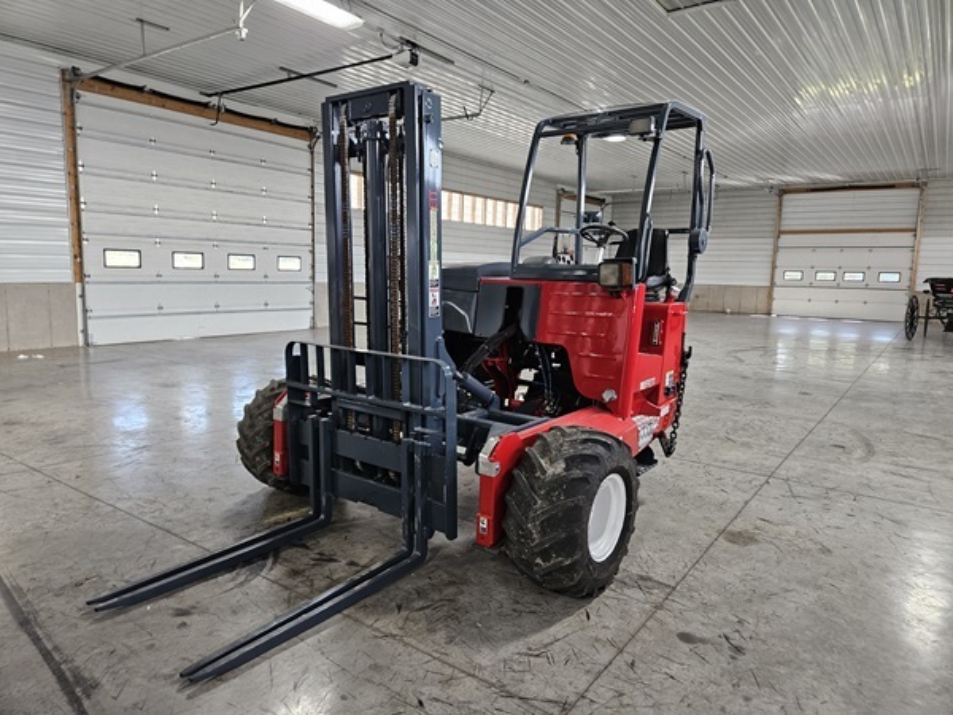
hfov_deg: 73.9
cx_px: 476
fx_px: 633
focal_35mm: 23
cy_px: 358
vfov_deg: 58.9
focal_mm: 5.4
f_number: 1.8
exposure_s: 1/120
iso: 160
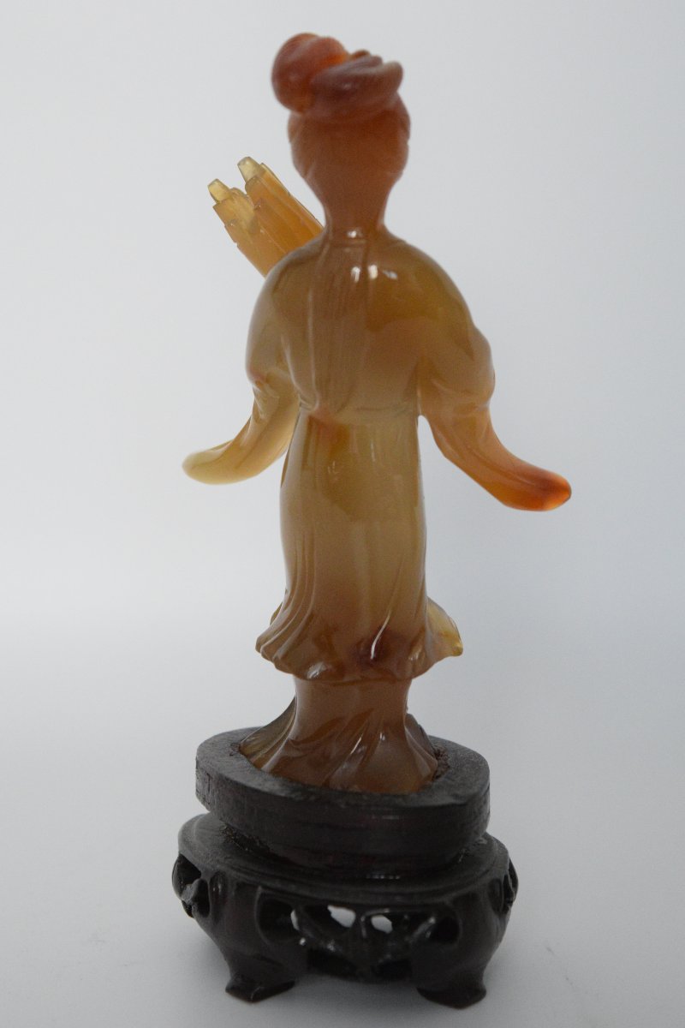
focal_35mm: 72
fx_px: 2055
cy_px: 514
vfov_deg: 28.1
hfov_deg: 18.9
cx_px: 342
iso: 3200
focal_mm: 48
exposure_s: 1/125
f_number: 5.3
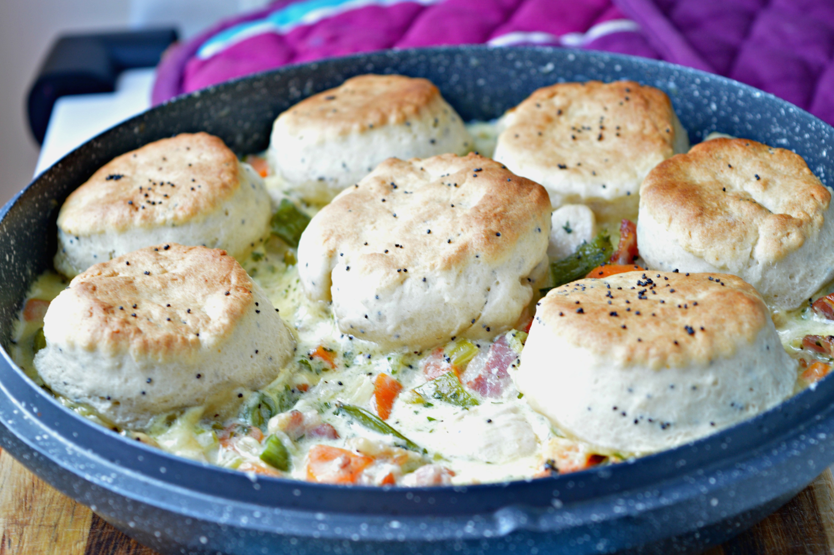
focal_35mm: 82
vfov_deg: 16.5
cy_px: 278
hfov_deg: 24.6
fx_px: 1909
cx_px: 417
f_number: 5.6
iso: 200
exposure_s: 1/15
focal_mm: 55
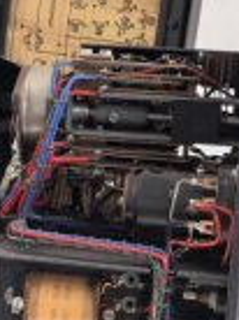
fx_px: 1090
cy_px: 169
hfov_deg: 12.3
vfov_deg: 16.7
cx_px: -28
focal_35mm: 118
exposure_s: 1/100
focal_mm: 8.5
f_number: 2
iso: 64
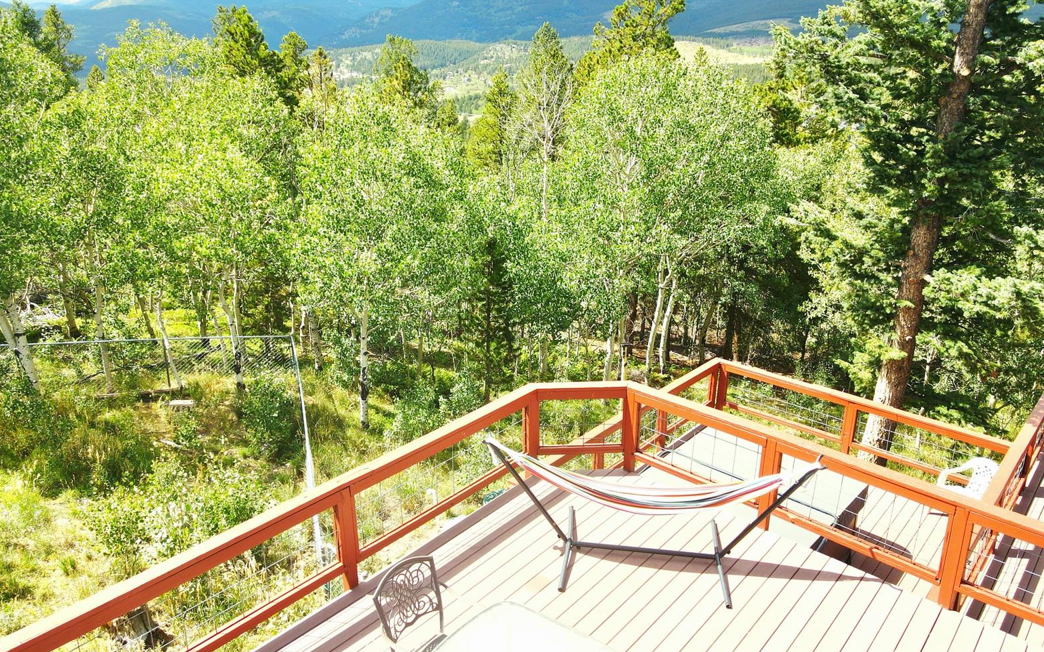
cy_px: 297
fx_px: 740
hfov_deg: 70.4
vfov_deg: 47.5
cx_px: 515
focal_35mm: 26
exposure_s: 1/244
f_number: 2.8
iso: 110
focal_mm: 4.5
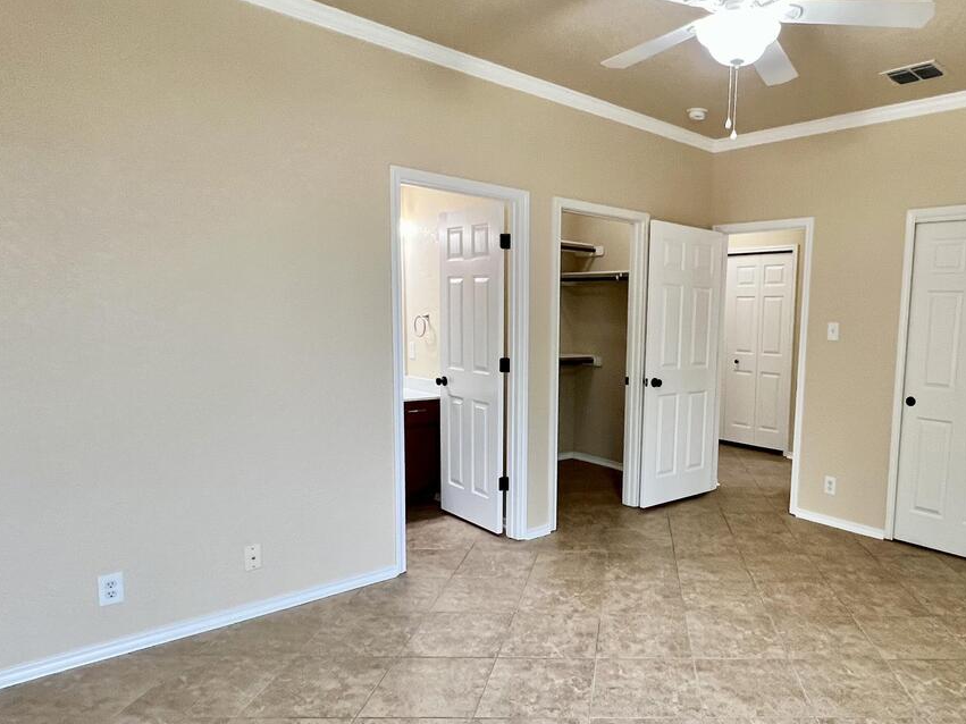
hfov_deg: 73.4
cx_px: 664
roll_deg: -2.0
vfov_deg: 61.0
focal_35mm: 22
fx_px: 614
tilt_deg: -5.4
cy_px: 393
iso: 250
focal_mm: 1.57
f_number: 1.8
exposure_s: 1/120
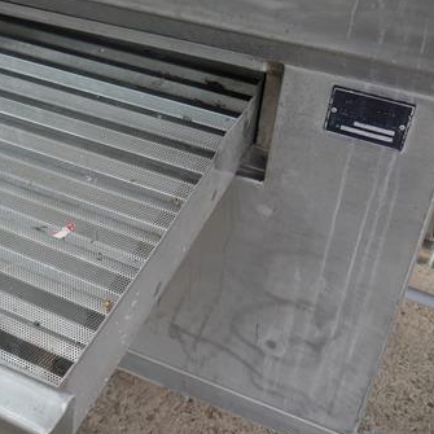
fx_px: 766
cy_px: 148
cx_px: 76
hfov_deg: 30.7
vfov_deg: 31.4
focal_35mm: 54
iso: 200
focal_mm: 16
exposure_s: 1/60
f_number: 3.9
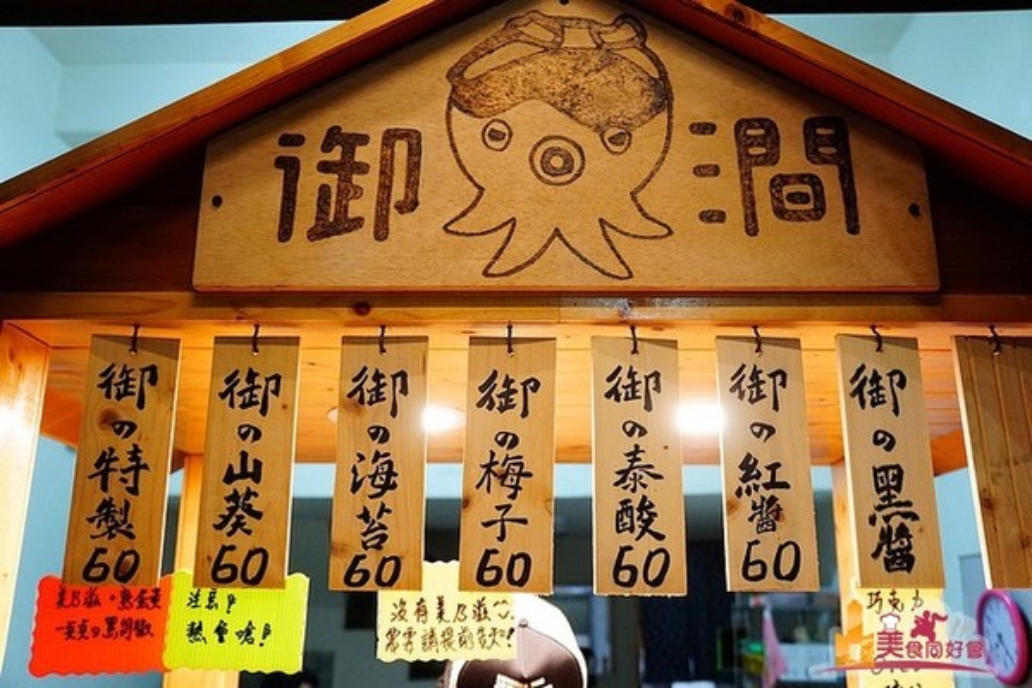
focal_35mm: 32
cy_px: 344
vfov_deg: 41.7
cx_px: 516
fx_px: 903
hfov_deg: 59.5
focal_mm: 21
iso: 1600
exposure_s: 1/60
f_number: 4
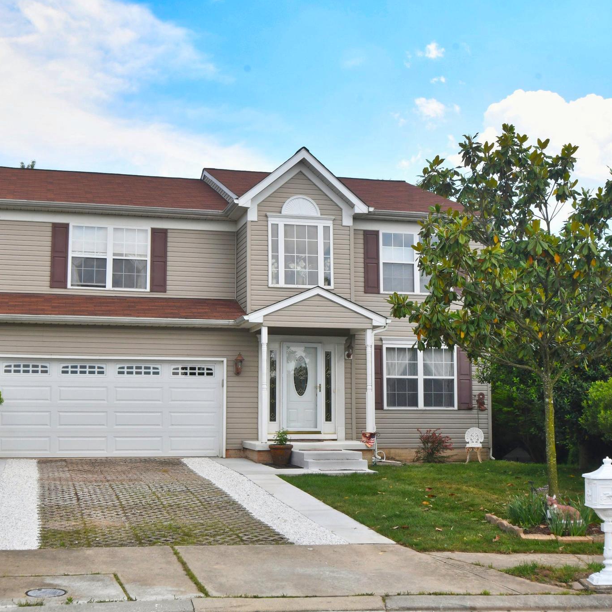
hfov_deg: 36.7
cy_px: 306
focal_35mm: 46
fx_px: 920
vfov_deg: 36.8
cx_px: 265
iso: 400
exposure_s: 1/200
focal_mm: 24
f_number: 14
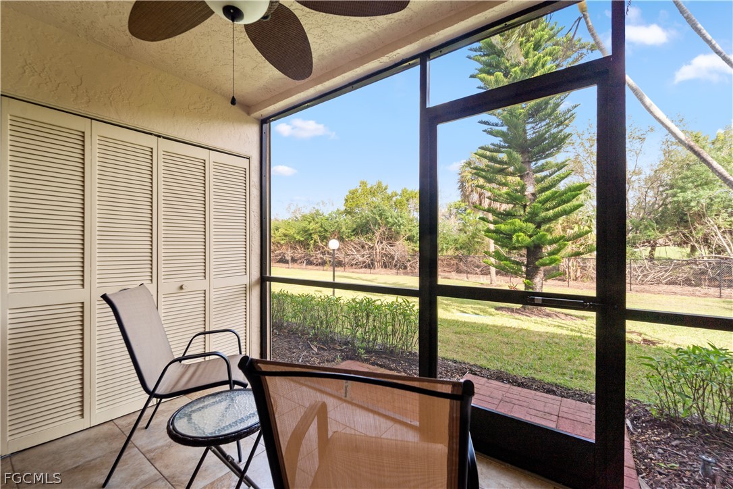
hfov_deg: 104.3
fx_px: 285
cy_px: 244
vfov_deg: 81.2
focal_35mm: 14
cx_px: 366
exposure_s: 1/20
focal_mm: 14
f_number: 8
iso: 320
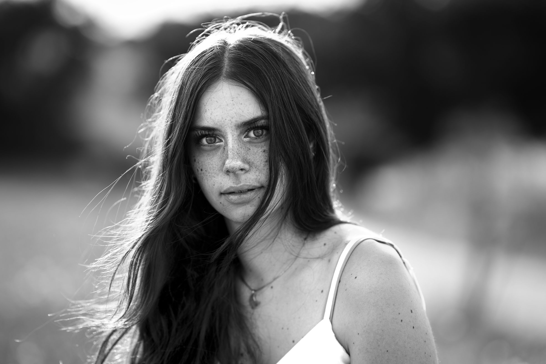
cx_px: 273
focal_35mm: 105
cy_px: 182
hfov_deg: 19.5
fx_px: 1592
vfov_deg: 13.0
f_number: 1.8
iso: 100
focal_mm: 105
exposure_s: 1/640
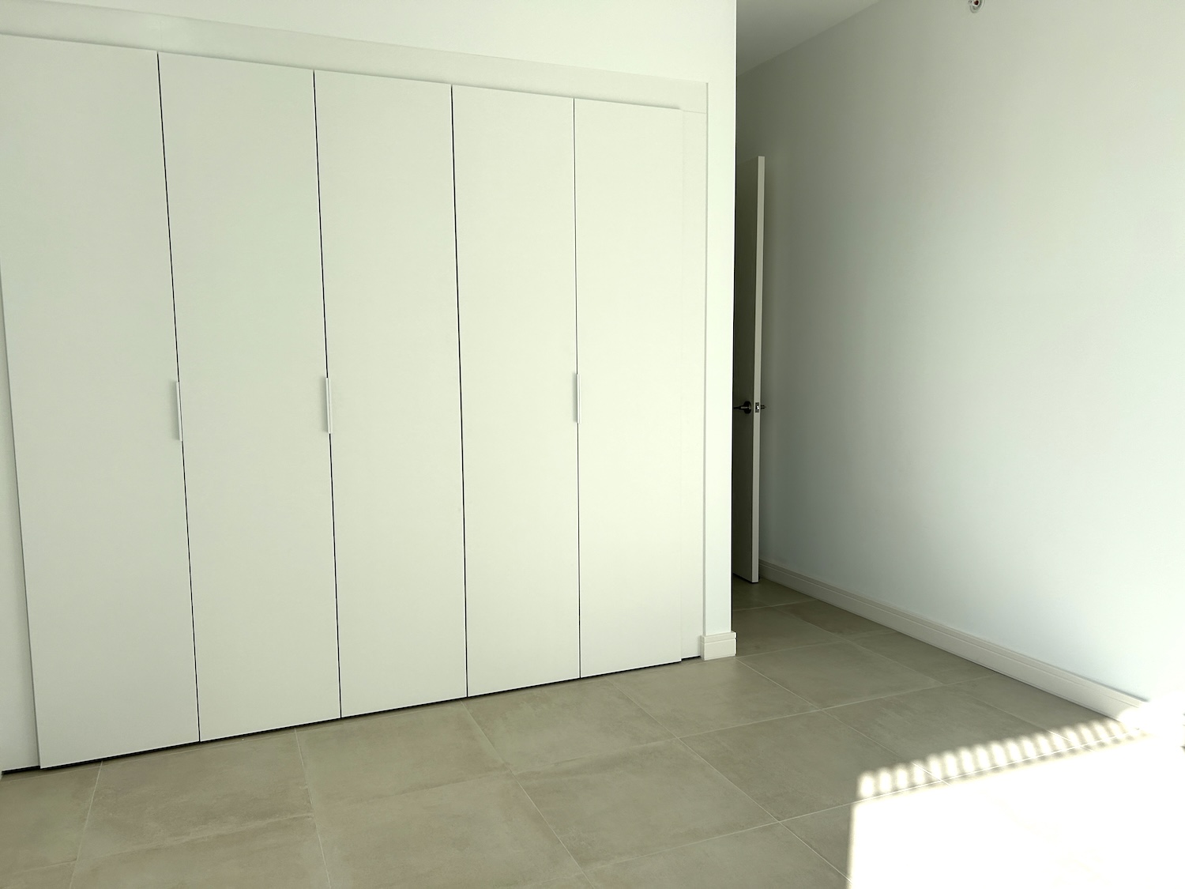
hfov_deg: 67.3
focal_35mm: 26
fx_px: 890
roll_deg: +1.7
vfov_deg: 53.1
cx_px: 592
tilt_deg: -6.3
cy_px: 444
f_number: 1.5
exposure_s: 1/2353
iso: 50
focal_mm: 5.7
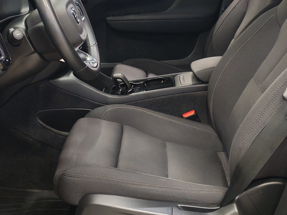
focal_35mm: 60
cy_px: 68
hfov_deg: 32.2
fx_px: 497
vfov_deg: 24.3
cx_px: 137
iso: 1000
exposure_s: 1/100
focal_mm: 6.12
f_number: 1.9
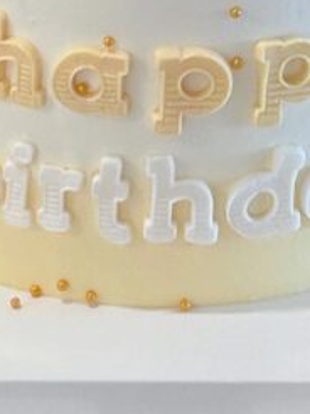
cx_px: 126
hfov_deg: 7.4
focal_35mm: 200
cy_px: -151
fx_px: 2392
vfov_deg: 9.7
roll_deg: -1.7
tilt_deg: -20.9
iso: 250
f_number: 1.78
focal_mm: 6.86
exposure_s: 1/50
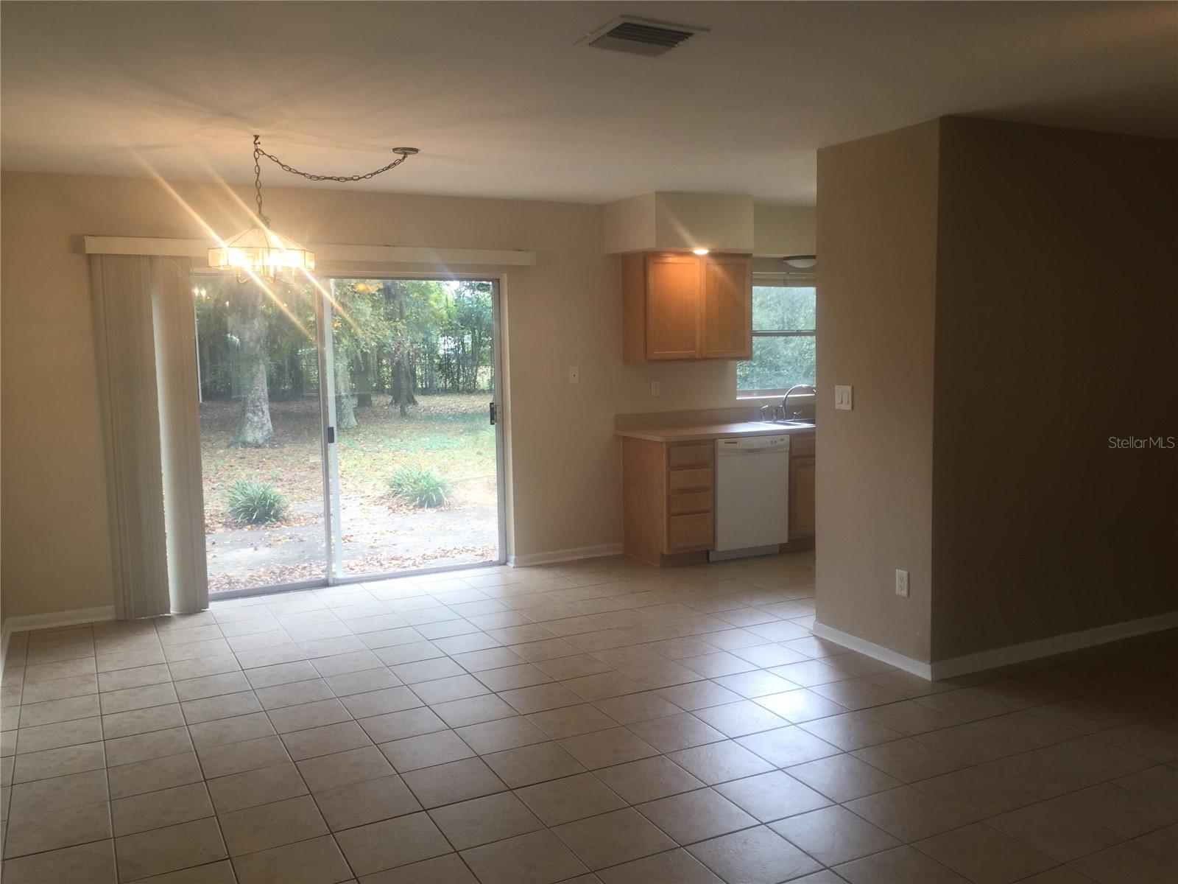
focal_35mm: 29
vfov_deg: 48.2
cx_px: 589
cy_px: 442
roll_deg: -0.4
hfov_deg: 61.7
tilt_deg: -4.9
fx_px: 987
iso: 40
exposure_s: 1/60
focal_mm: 4.15
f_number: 2.2
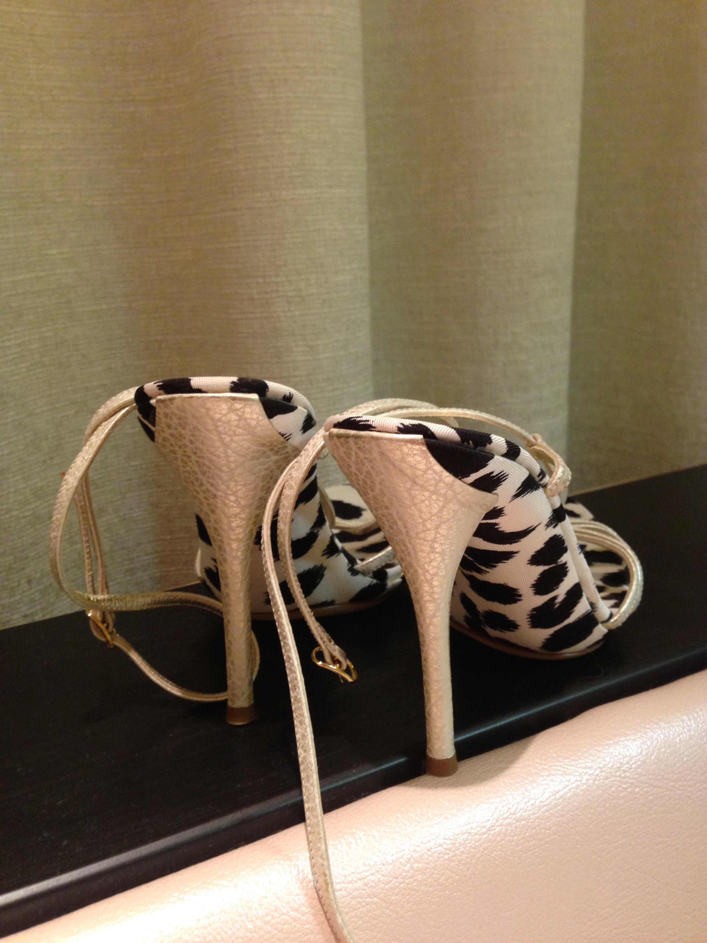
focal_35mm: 33
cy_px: 472
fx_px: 899
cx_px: 354
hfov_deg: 42.9
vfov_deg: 55.4
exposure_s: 1/20
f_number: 2.4
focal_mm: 4.13
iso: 200
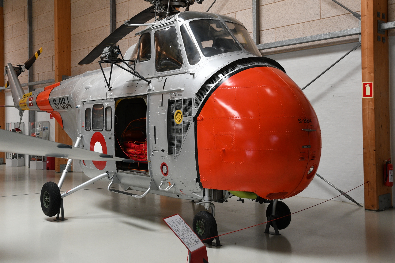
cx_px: 179
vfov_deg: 29.8
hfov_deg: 43.6
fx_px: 494
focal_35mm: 45
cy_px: 116
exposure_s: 1/80
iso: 640
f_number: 4.5
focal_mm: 26
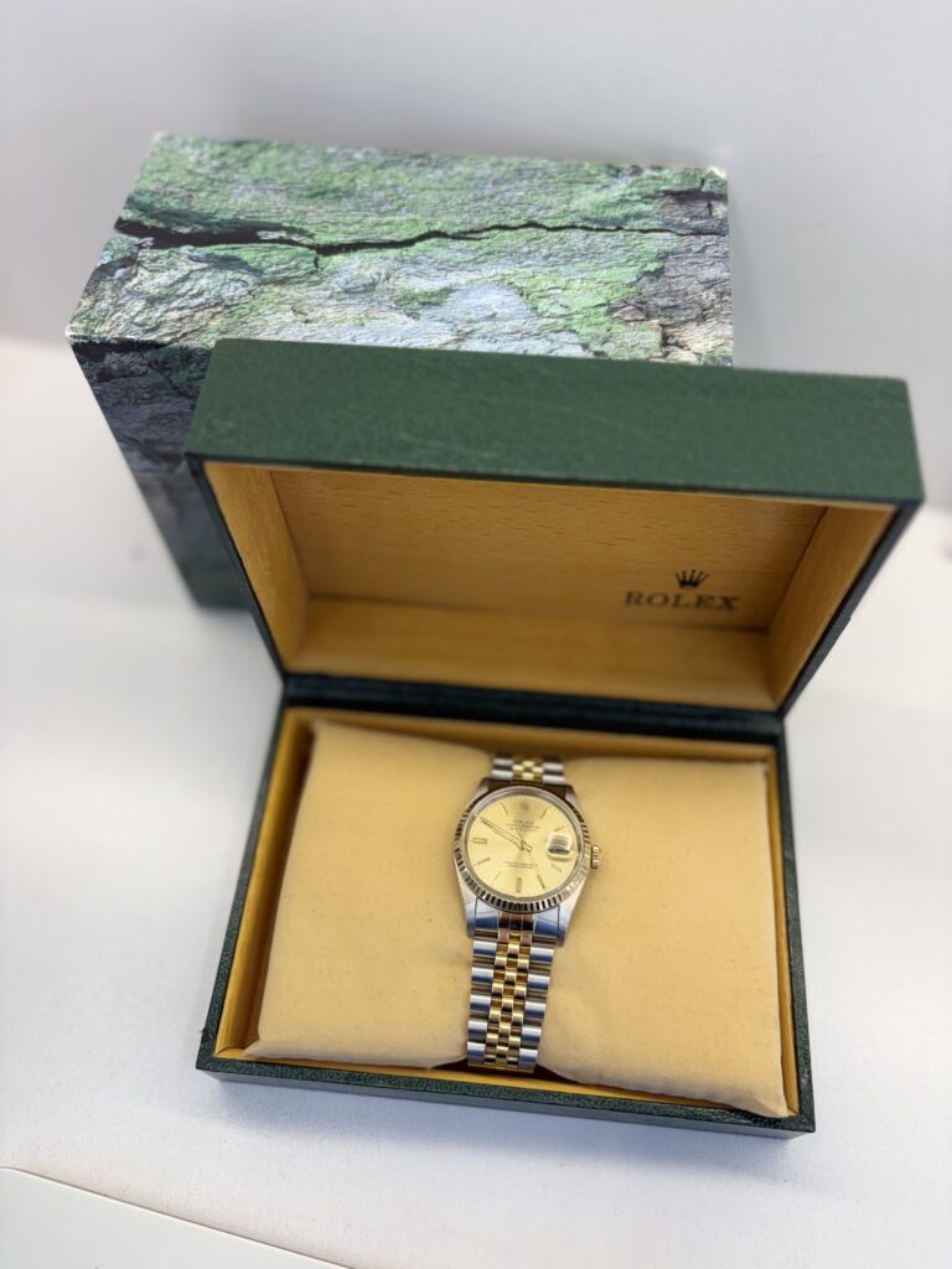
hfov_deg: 53.1
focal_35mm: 26
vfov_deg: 67.3
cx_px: 476
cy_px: 634
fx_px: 953
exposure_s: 1/100
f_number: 1.6
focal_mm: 5.96
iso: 64
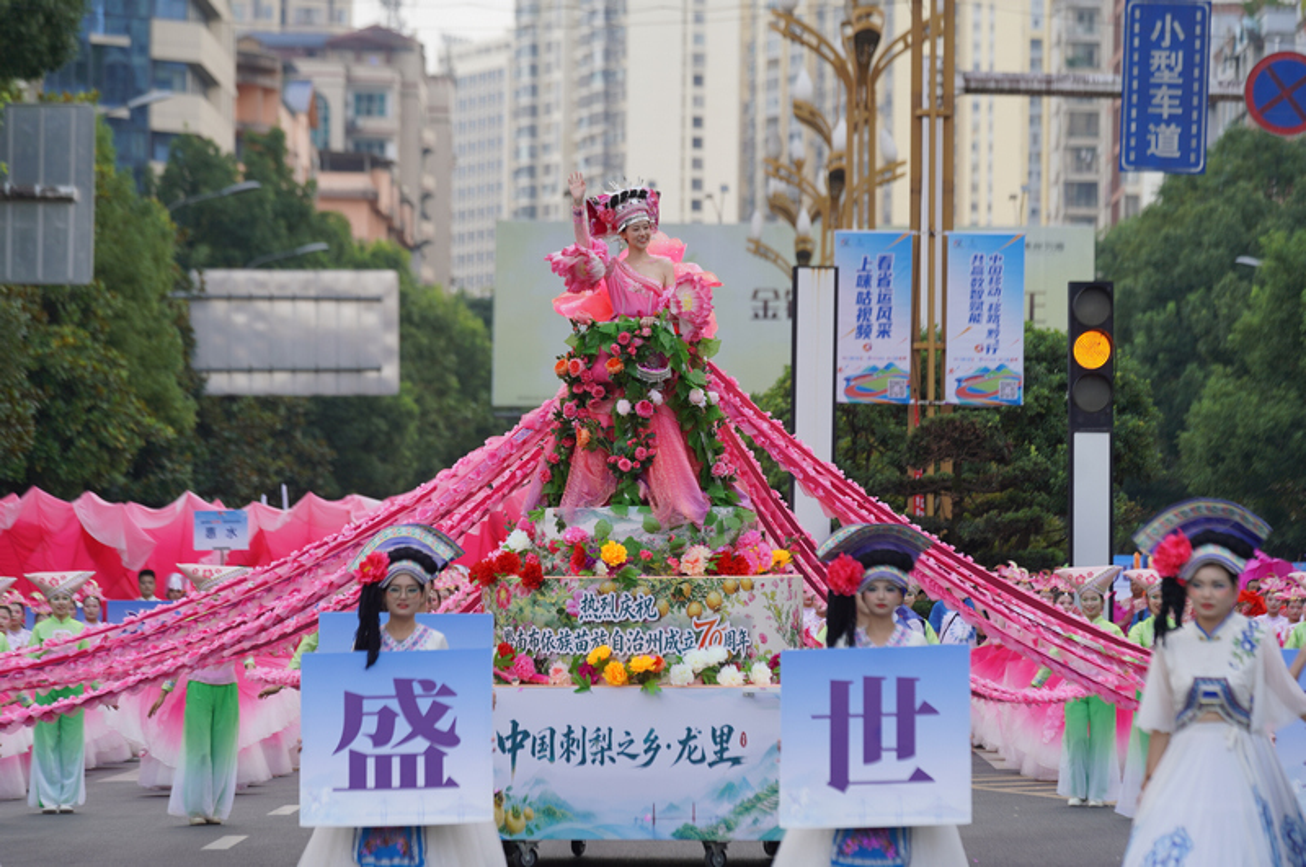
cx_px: 653
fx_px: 6086
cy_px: 434
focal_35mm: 168
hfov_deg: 12.2
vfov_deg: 8.1
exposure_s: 1/320
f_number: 4
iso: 100
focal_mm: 168
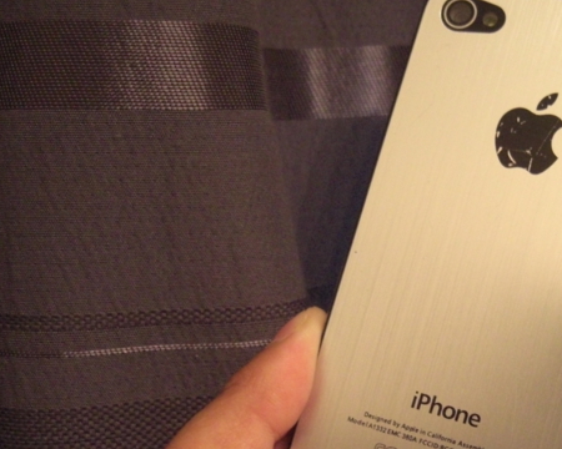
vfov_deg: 23.0
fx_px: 1098
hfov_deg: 28.1
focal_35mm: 66
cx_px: 453
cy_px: 307
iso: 800
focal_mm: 7.9
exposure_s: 1/30
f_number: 2.8
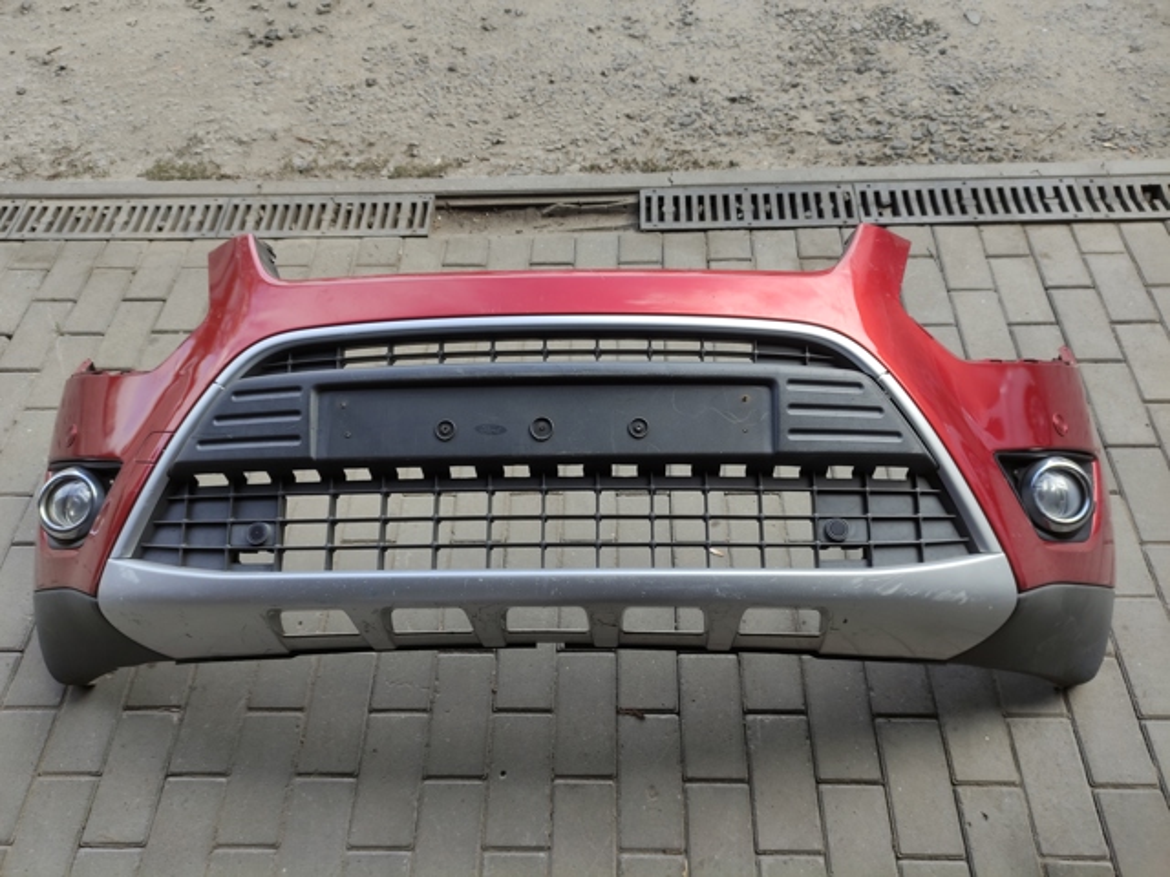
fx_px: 845
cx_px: 585
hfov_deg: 69.4
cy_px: 438
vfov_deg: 54.9
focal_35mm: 25
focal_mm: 5.43
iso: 100
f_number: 1.89
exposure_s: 1/351
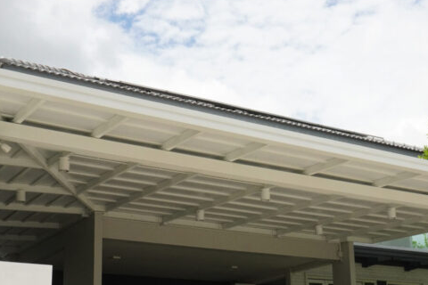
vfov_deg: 21.1
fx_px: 761
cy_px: 212
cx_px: 255
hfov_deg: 31.3
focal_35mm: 64
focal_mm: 20
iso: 800
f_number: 14
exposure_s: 1/800
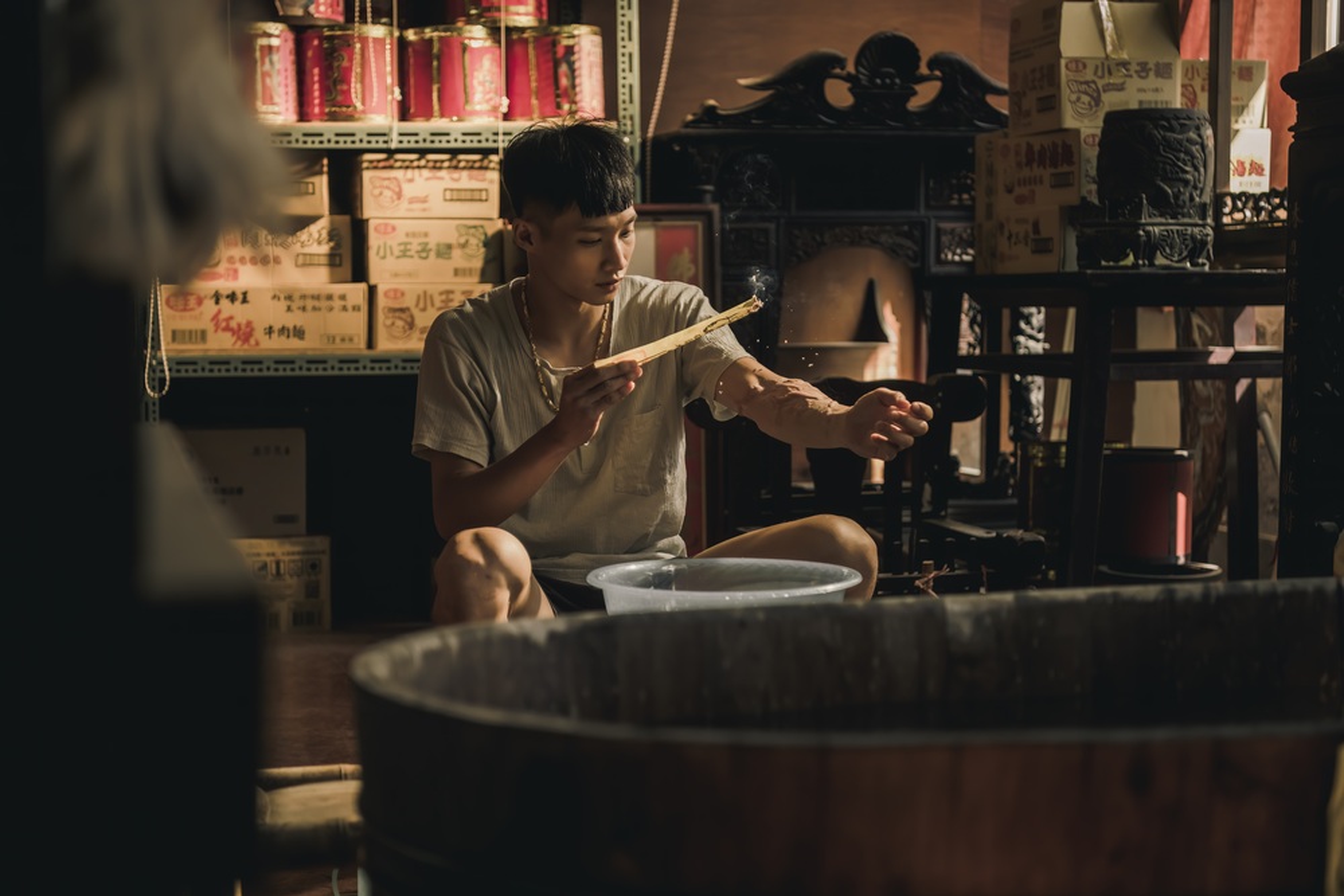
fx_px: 2240
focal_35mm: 60
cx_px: 672
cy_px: 448
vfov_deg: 22.6
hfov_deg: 33.4
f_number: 3.2
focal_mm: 60
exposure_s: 1/320
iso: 320
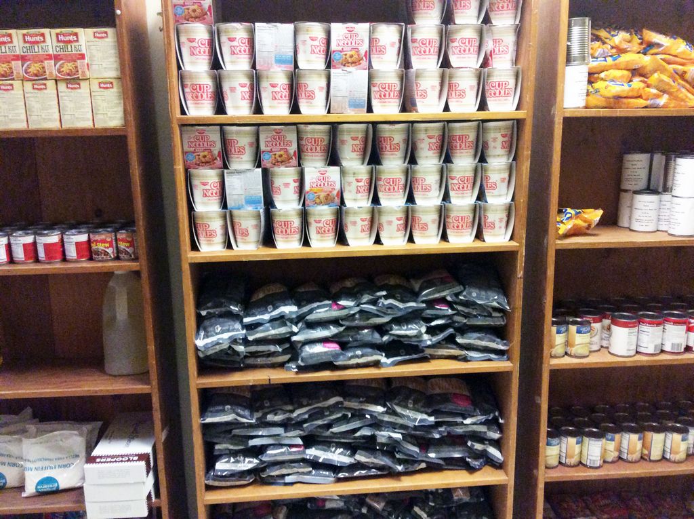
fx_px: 641
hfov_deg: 56.9
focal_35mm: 32
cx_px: 347
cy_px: 260
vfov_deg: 44.1
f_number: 2.4
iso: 250
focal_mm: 3.3
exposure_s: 1/20
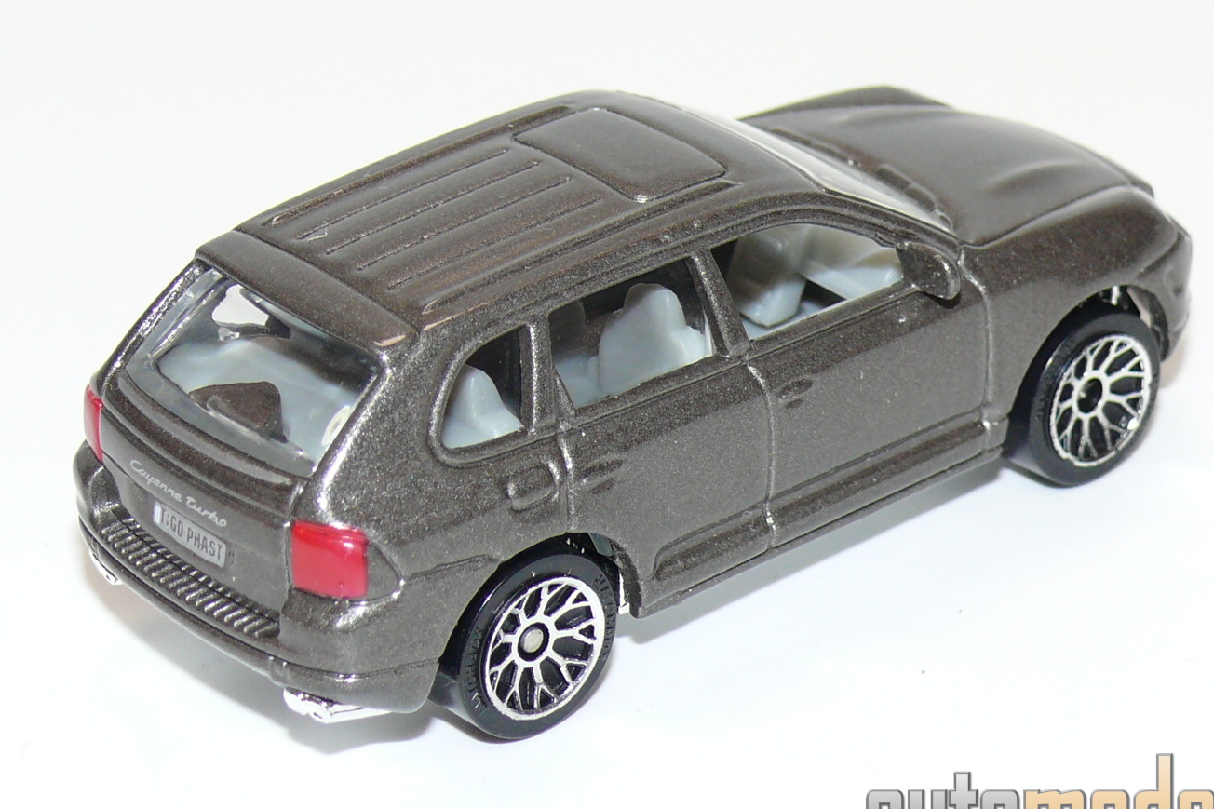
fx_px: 4518
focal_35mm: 134
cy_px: 337
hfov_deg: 15.3
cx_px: 651
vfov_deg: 10.2
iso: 100
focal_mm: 13.7
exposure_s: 1/30
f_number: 4
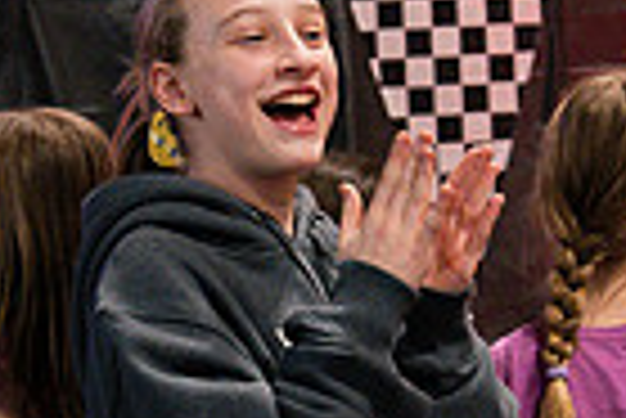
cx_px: 306
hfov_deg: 7.0
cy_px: 380
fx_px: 5083
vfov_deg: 4.7
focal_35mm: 292
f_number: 2.8
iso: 2500
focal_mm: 70
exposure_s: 1/320
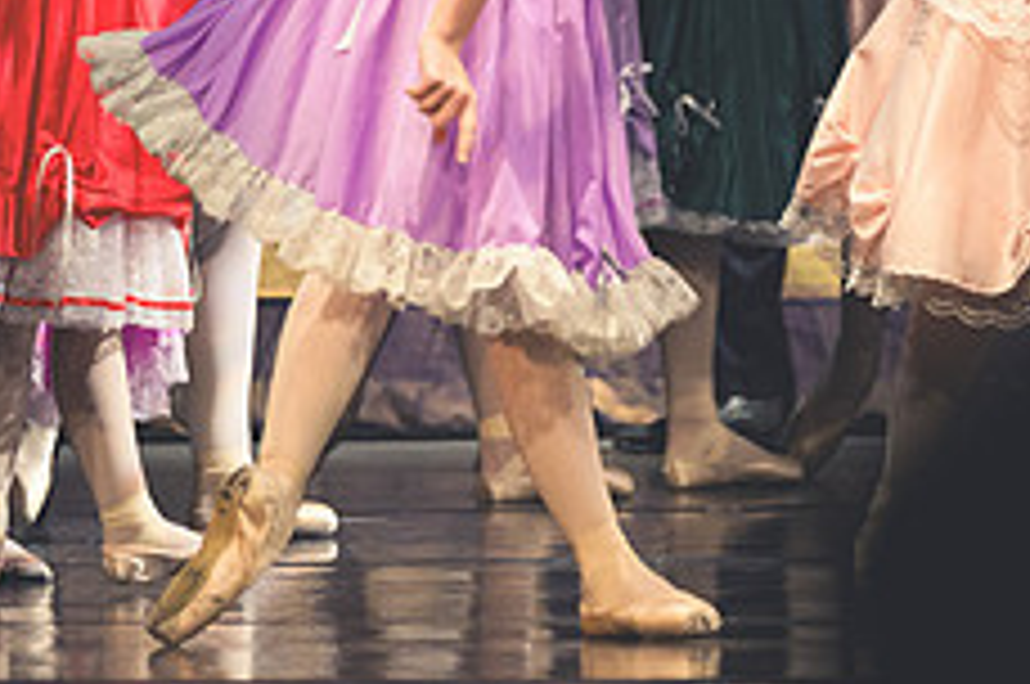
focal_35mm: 760
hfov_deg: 2.7
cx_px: 360
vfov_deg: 1.8
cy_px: -9
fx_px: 21714
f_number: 2.8
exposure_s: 1/400
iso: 1600
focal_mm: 200
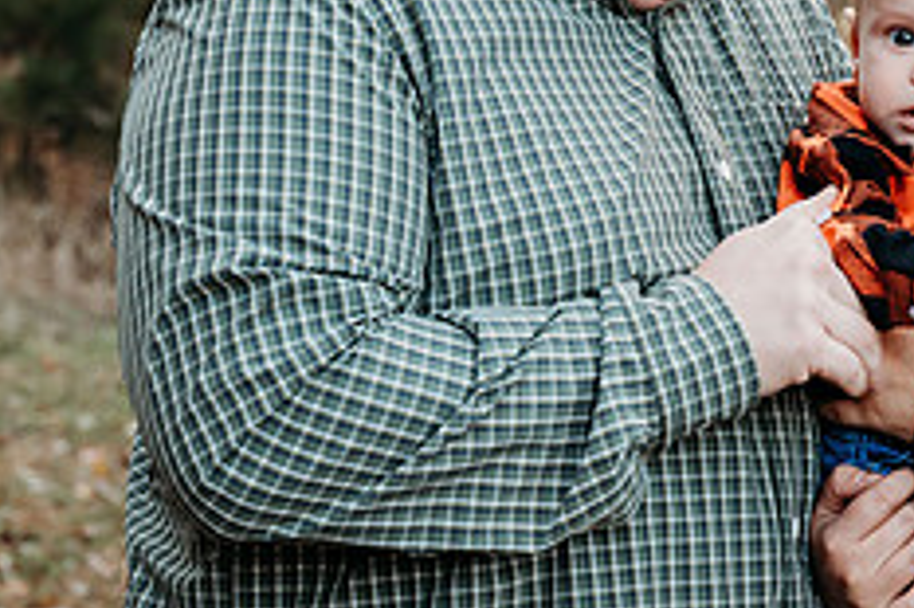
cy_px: 127
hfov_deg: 14.7
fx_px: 3476
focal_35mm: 137
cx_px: 945
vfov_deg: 10.0
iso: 640
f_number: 5
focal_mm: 55
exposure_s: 1/200
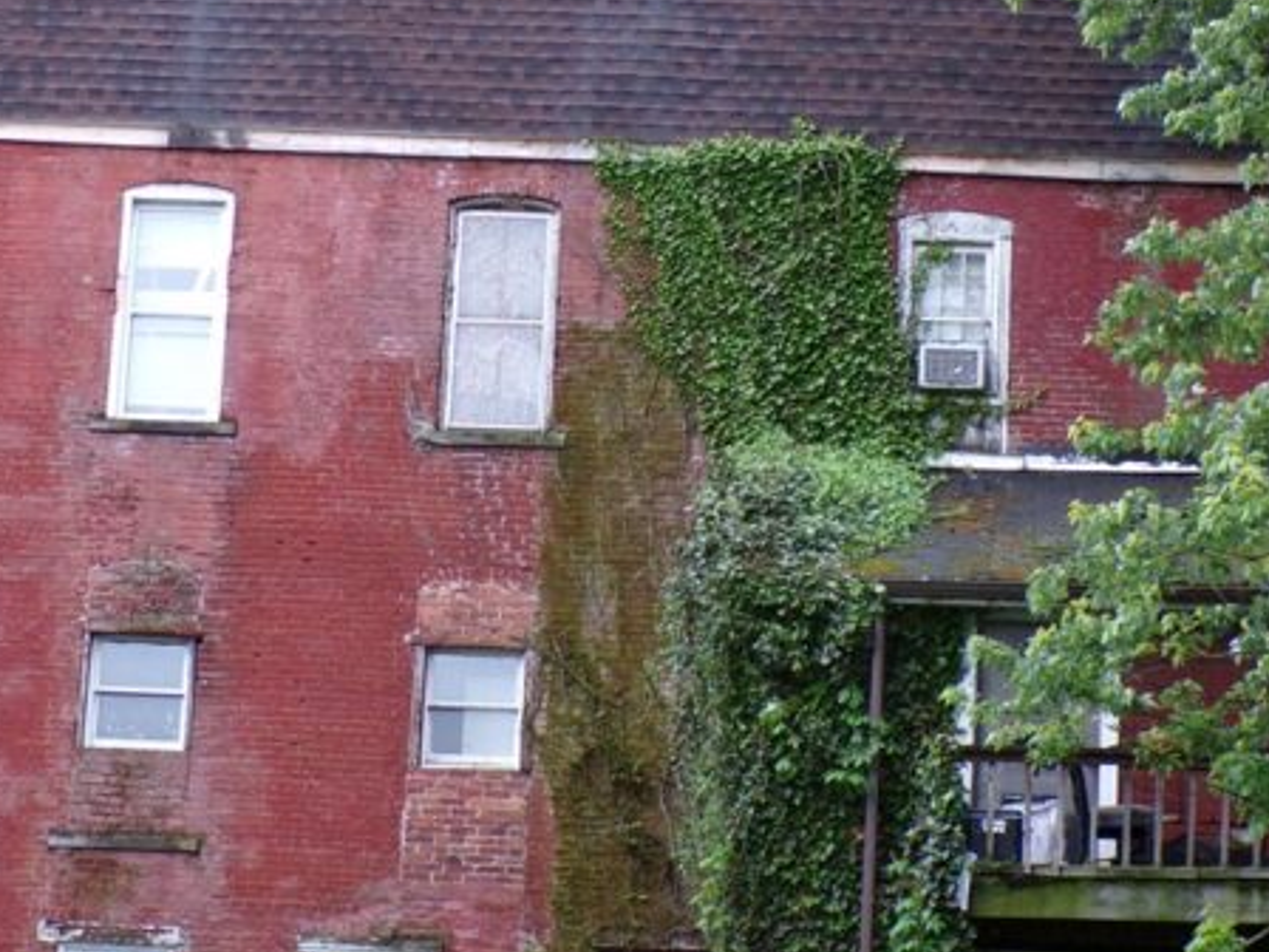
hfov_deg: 17.0
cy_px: 442
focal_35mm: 116
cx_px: 705
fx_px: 4252
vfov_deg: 12.8
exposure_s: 1/100
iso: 180
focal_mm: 11.6
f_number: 3.8
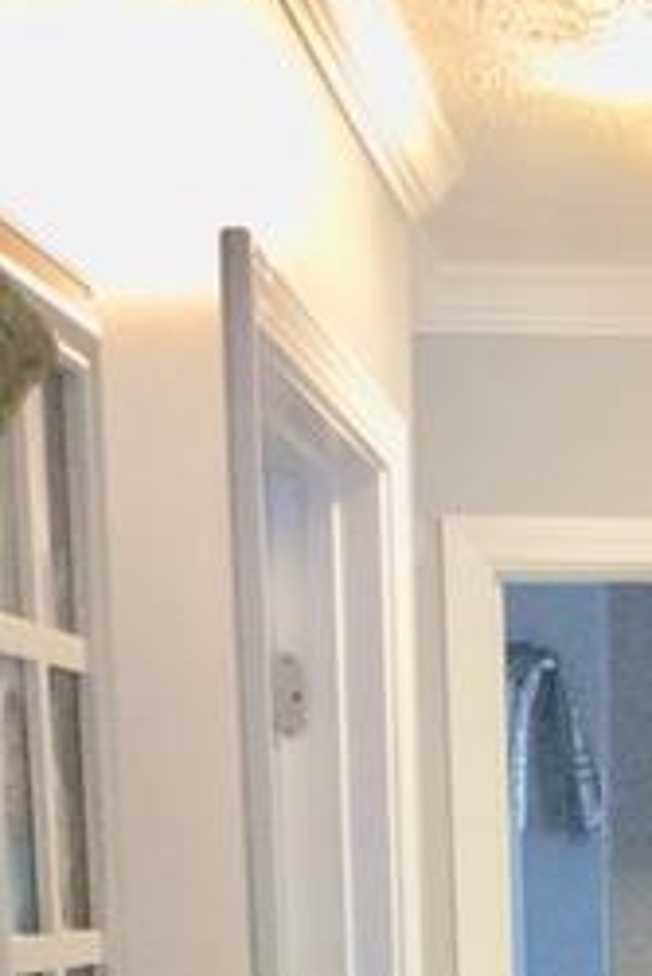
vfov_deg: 18.0
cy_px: 1441
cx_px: 865
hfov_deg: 13.0
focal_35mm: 102
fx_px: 2767
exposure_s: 1/24
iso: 125
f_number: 2.4
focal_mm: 3.3
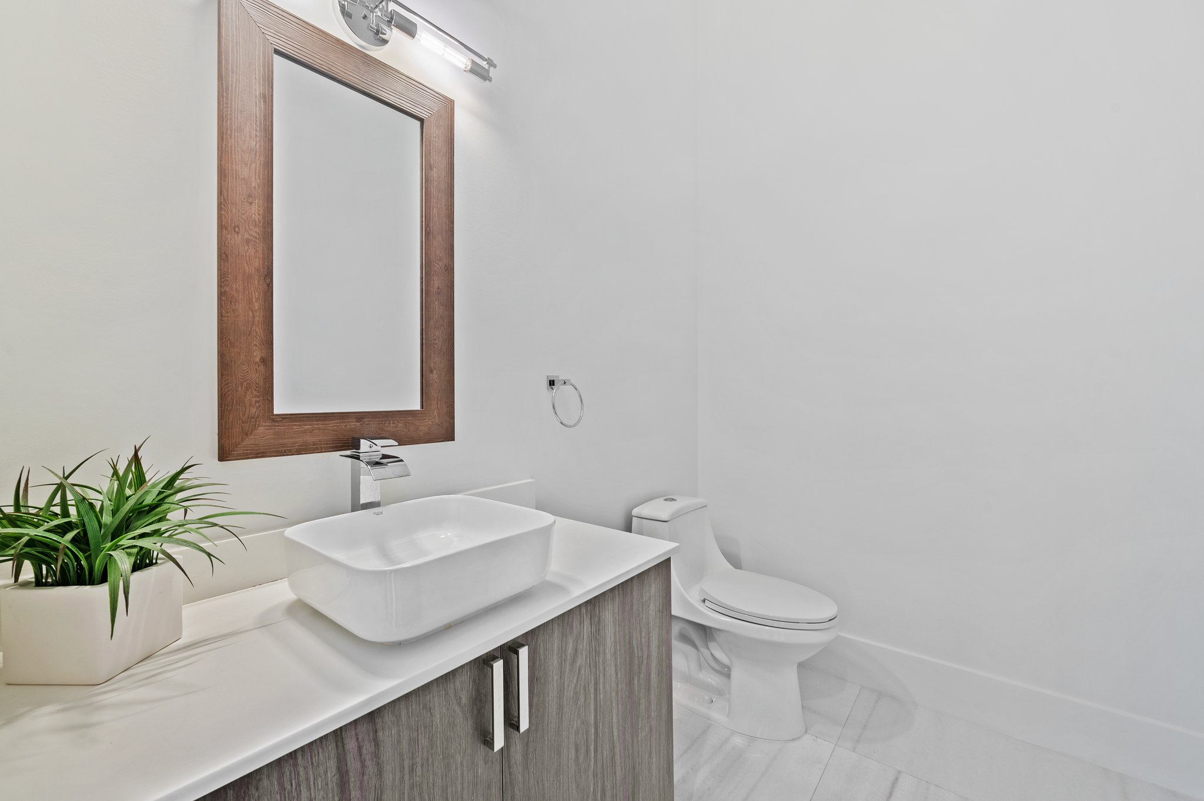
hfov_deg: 104.3
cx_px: 602
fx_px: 468
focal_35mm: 14
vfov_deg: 81.1
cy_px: 400
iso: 200
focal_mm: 14
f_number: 8
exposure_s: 1/1.25
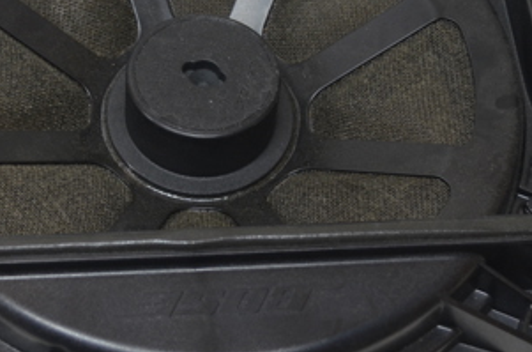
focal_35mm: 102
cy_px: 148
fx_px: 1503
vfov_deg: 13.3
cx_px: 194
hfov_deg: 20.0
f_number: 4.8
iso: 800
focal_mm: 32
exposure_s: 1/40
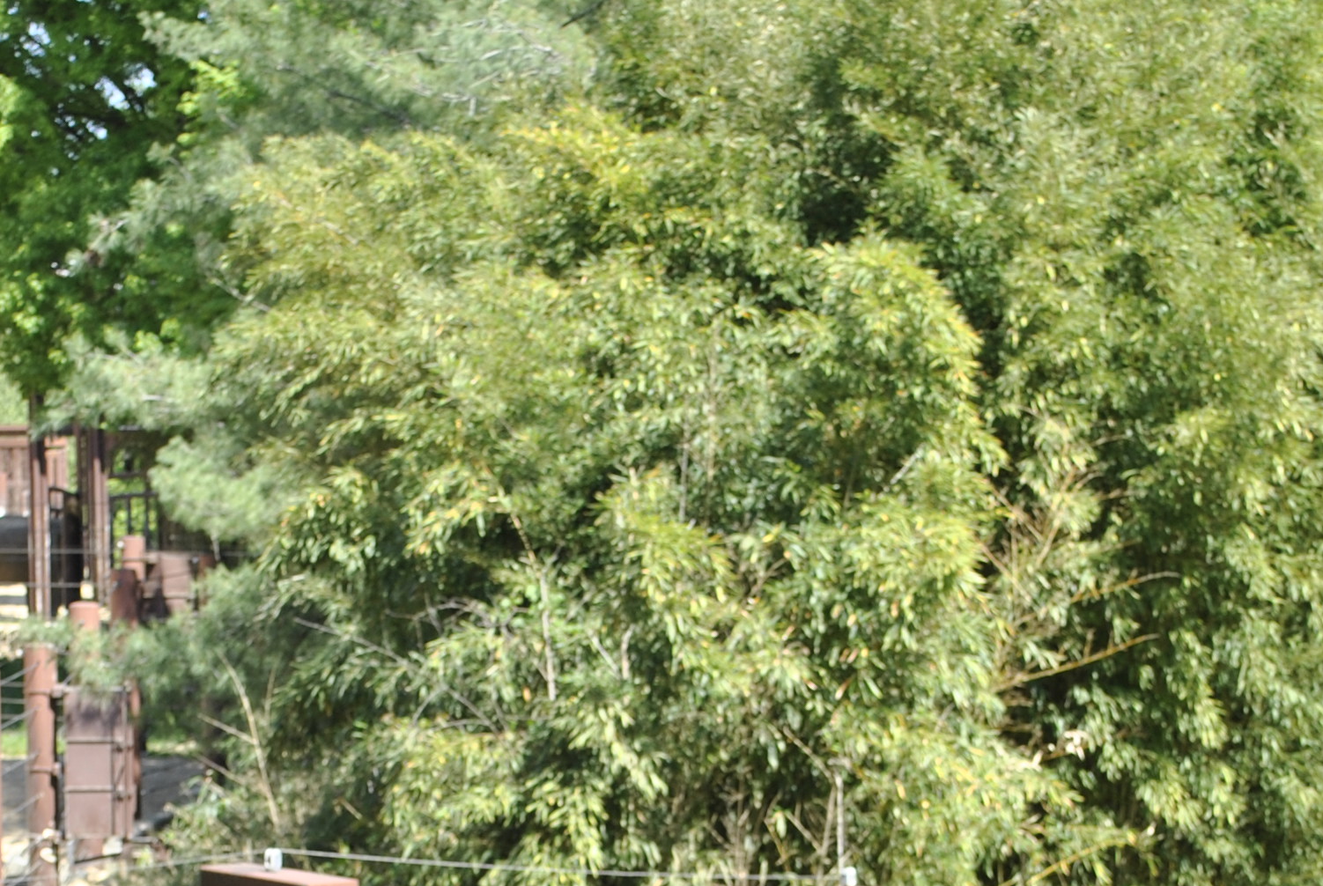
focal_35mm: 116
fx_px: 4269
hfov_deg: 17.6
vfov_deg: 11.6
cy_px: 1036
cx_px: 592
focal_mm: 30
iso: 100
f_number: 4.5
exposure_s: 1/250
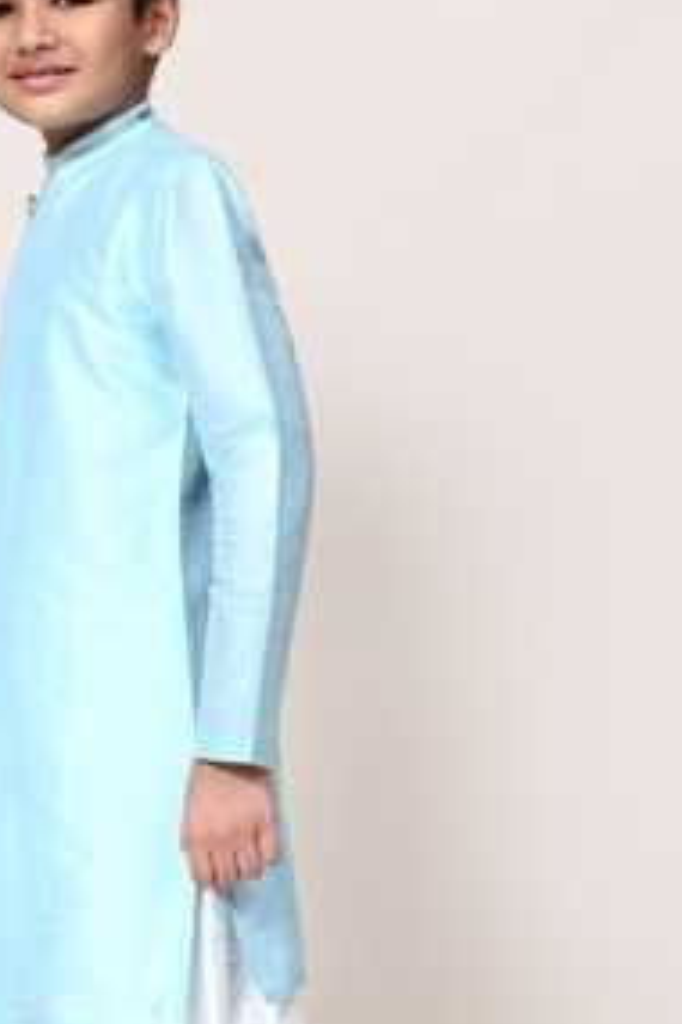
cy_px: 731
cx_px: 90
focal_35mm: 92
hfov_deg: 14.7
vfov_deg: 22.0
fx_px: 2614
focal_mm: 50
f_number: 10
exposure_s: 1/160
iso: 500
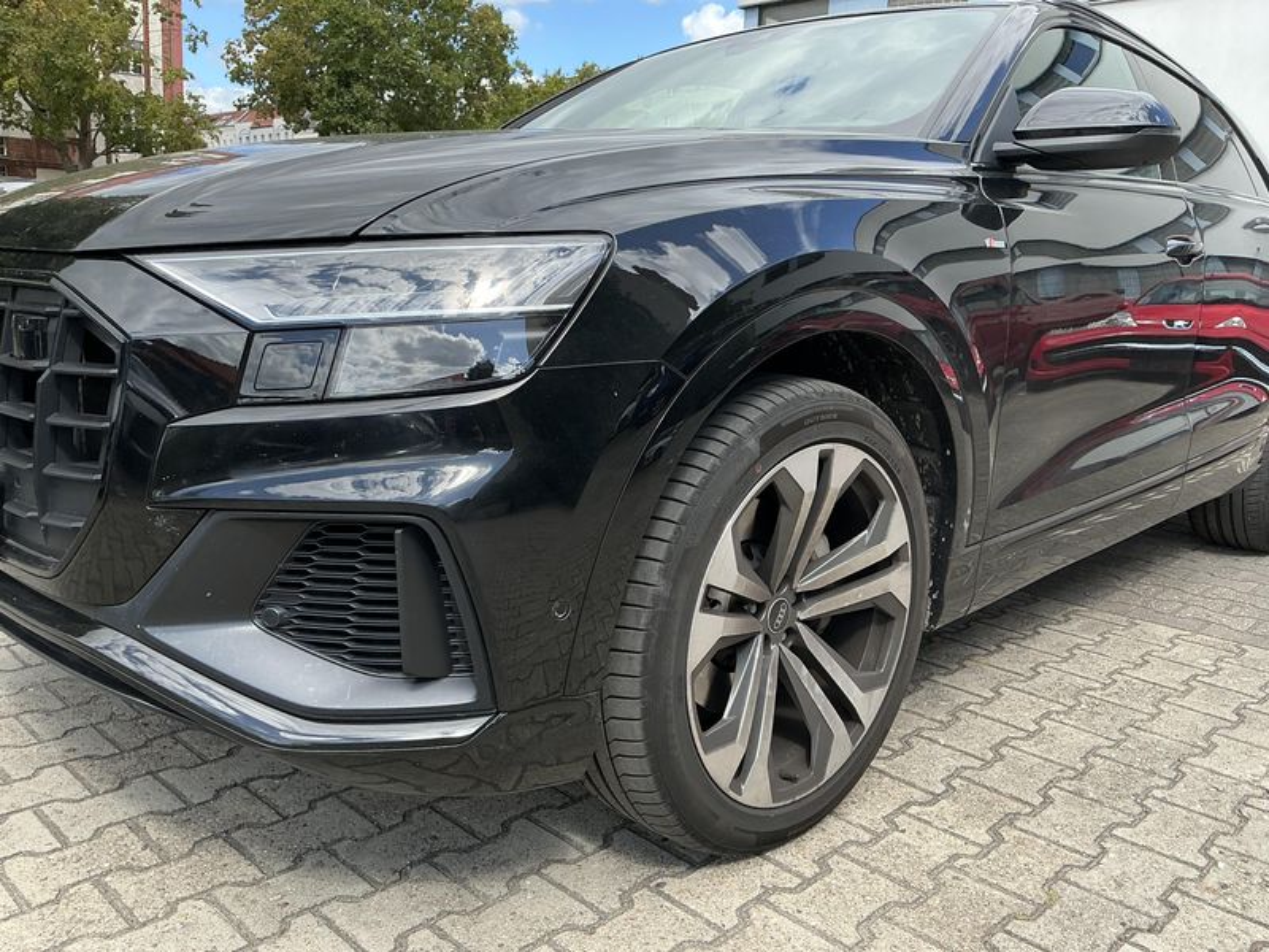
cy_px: 476
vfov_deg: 49.7
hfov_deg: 63.4
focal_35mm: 28
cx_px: 634
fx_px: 1026
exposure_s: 1/529
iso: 25
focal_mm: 3
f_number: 1.8
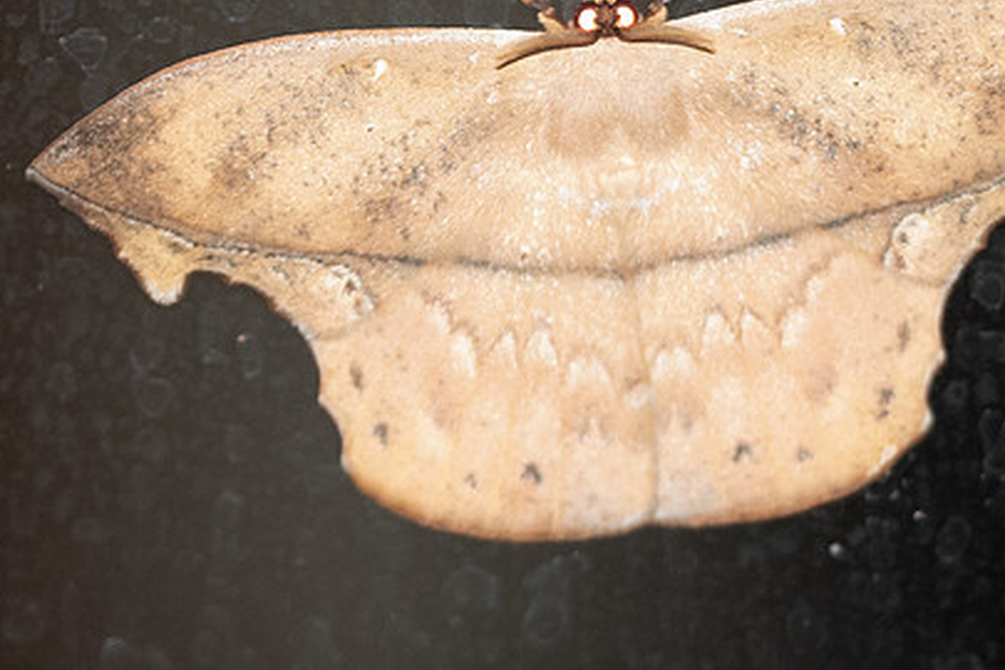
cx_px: 581
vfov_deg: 2.1
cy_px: 351
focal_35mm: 669
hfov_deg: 3.1
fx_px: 18675
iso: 1600
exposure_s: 1/250
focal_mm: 150
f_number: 3.5
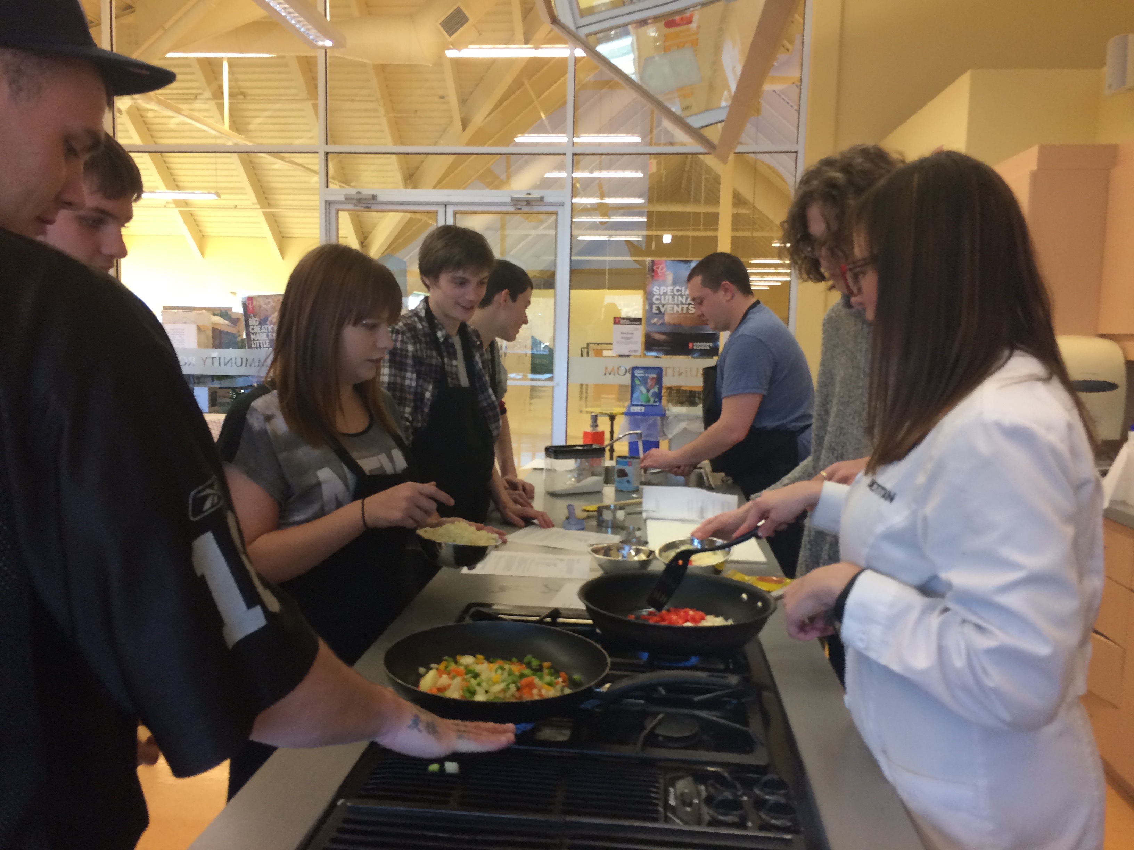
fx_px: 950
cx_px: 567
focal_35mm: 29
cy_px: 425
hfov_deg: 61.7
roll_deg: -1.2
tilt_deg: -4.9
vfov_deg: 48.2
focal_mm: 4.15
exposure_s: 1/30
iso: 40
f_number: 2.2
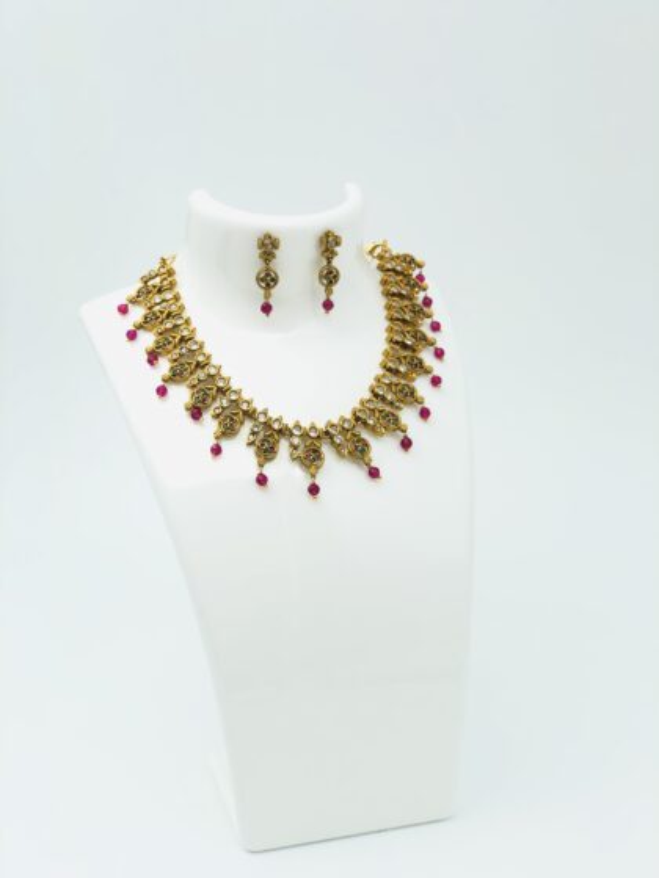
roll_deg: +0.4
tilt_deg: -16.0
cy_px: 439
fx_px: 1320
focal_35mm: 52
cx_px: 330
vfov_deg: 36.8
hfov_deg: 28.0
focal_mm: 6
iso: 16
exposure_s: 1/123
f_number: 2.4
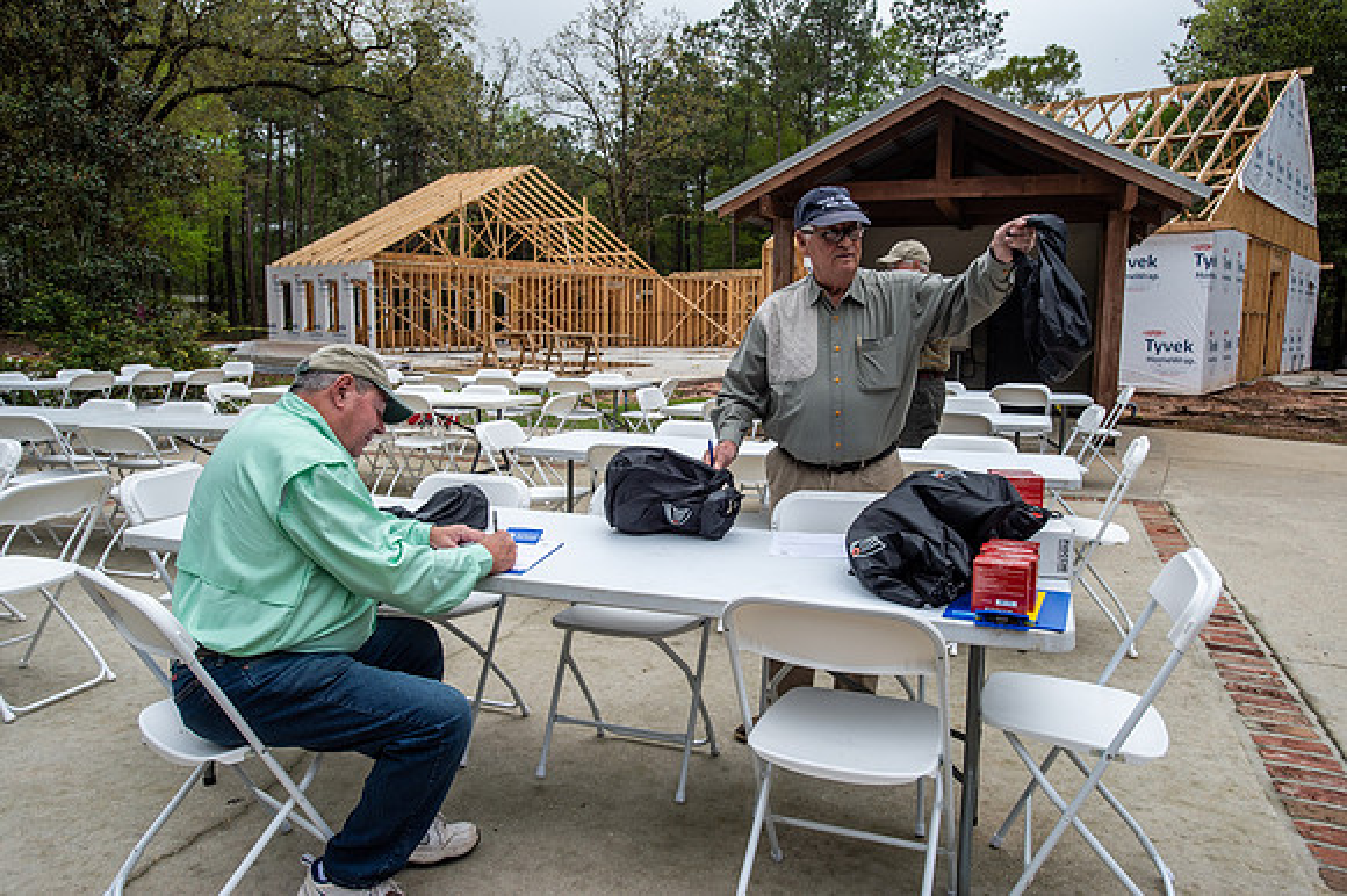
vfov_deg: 49.5
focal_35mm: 26
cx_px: 674
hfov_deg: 69.4
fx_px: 972
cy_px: 448
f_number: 5.6
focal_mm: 26
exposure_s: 1/1000
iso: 400
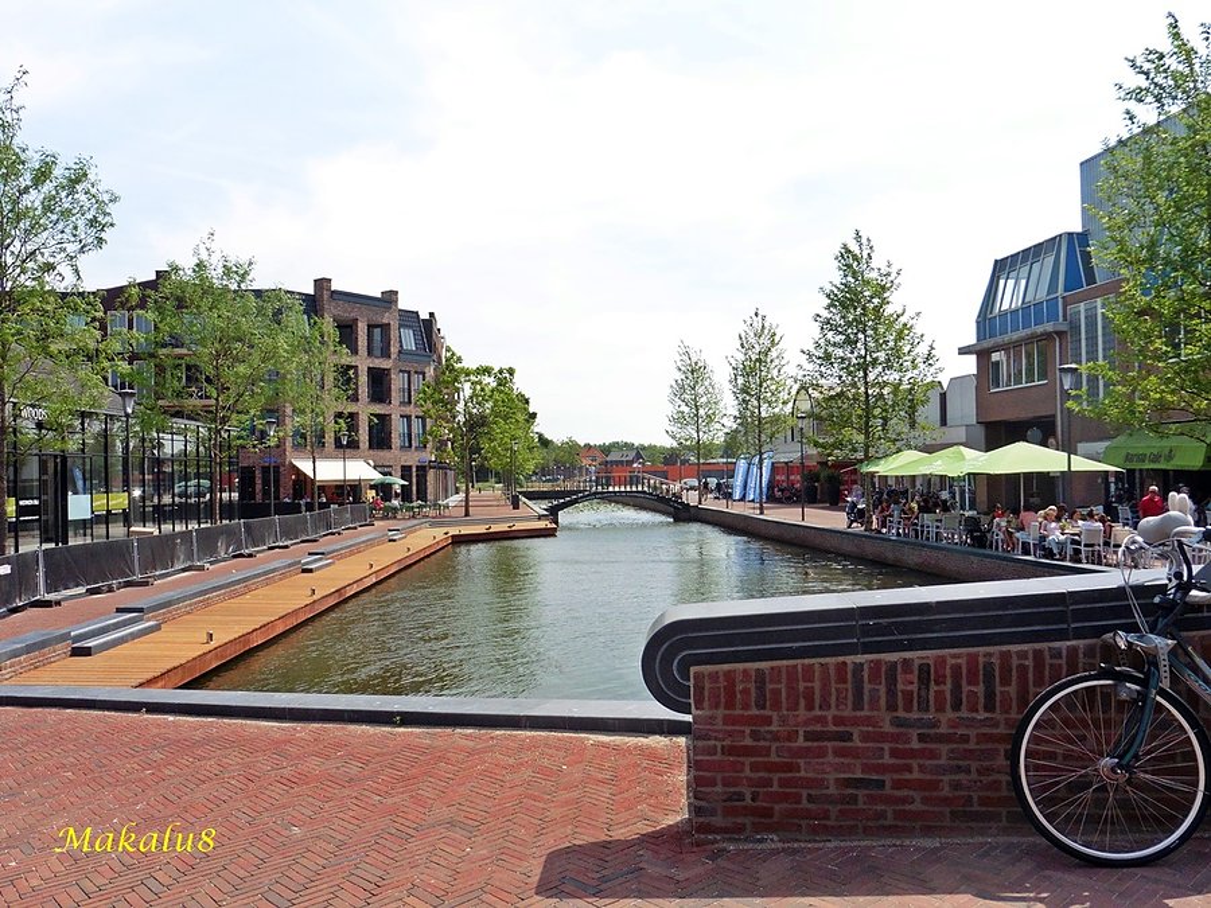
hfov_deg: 71.6
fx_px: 840
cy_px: 454
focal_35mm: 24
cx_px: 606
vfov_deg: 56.8
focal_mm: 4.3
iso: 100
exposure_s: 1/1250
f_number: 4
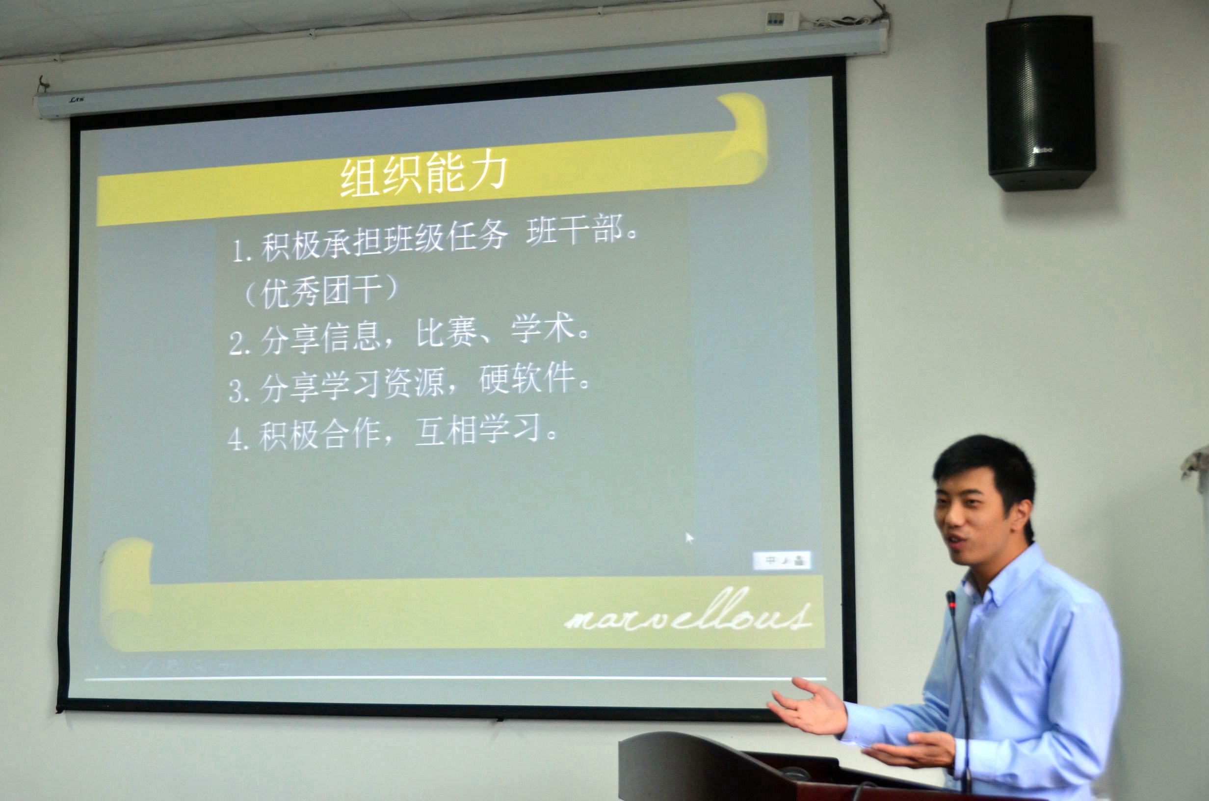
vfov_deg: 26.4
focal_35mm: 51
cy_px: 400
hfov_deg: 39.0
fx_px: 1709
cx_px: 604
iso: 800
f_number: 4.2
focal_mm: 34
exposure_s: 1/100
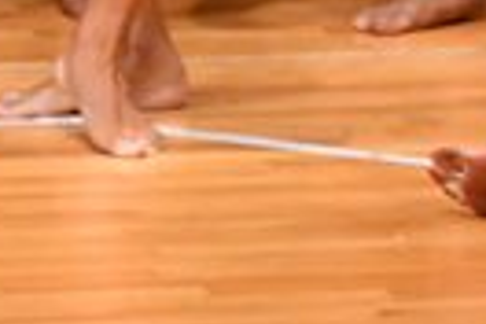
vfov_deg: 0.9
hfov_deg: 1.4
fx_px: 20181
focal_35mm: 1495
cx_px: 1136
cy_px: -468
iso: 5000
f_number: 5.6
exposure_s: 1/400
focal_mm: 170
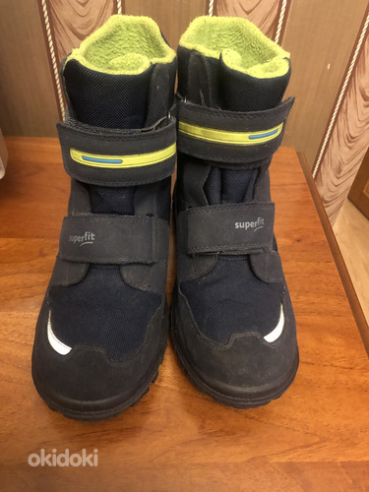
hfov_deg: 49.7
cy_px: 246
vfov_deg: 63.4
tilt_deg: -45.2
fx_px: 398
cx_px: 184
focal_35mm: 28
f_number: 1.8
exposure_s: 1/4
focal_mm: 3.99
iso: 125
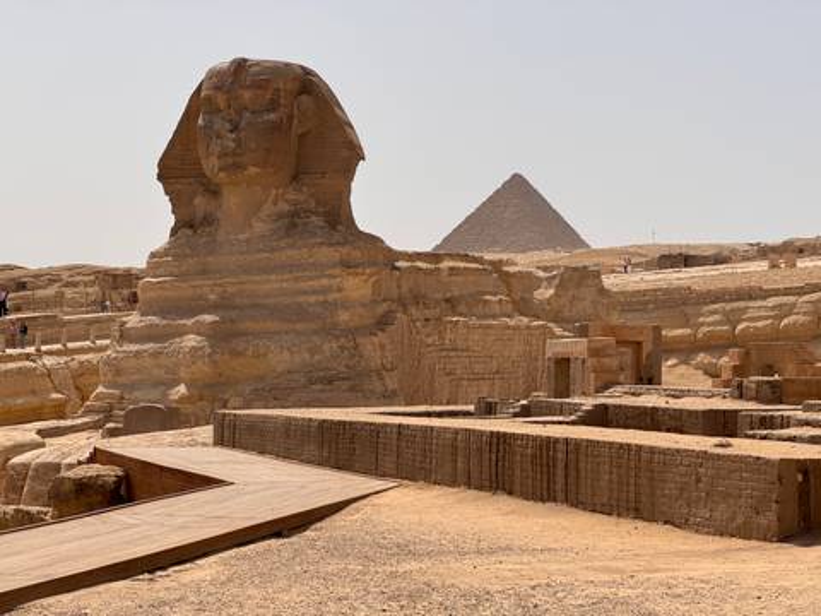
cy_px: 308
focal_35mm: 77
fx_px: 1826
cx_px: 410
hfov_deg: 25.3
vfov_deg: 19.1
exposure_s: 1/2096
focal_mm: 9
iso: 25
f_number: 2.8
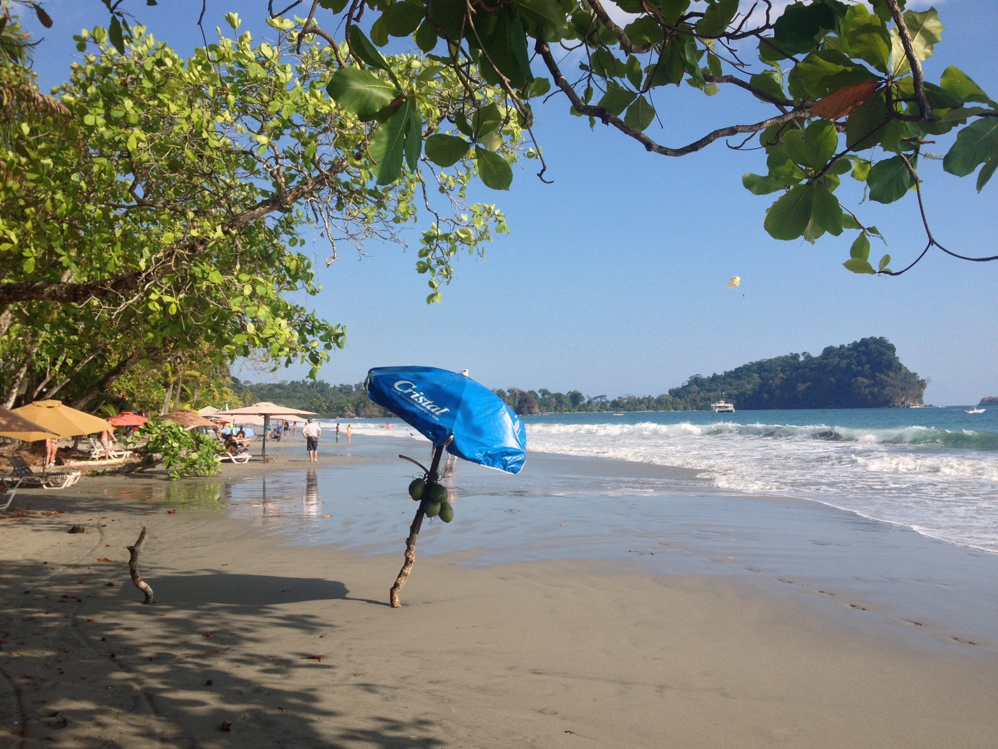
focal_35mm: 35
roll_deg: +1.5
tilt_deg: +0.0
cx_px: 499
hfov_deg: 52.6
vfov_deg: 40.7
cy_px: 374
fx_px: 1009
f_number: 2.4
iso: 50
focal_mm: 4.28
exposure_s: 1/1672
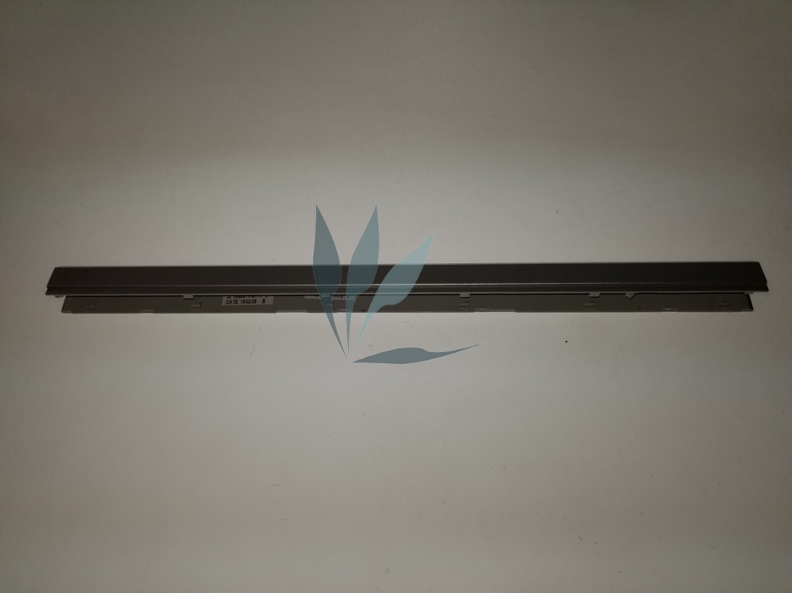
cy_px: 296
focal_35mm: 26
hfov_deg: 67.3
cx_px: 396
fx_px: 595
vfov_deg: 53.1
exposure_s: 1/1048
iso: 50
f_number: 1.7
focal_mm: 4.25
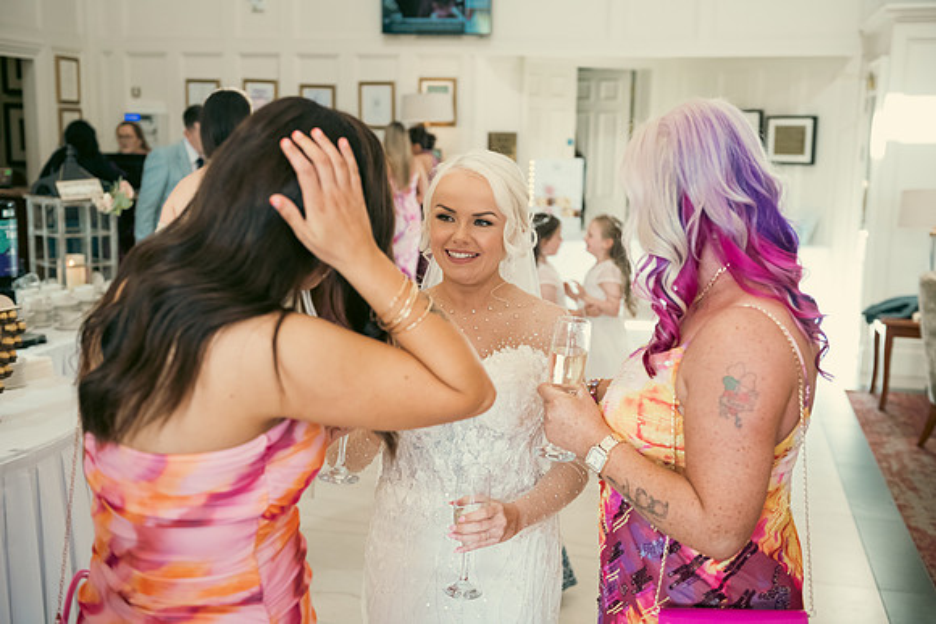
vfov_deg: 31.9
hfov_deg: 46.4
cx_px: 468
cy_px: 312
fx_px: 1092
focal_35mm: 42
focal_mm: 42
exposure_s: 1/160
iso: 800
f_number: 3.5
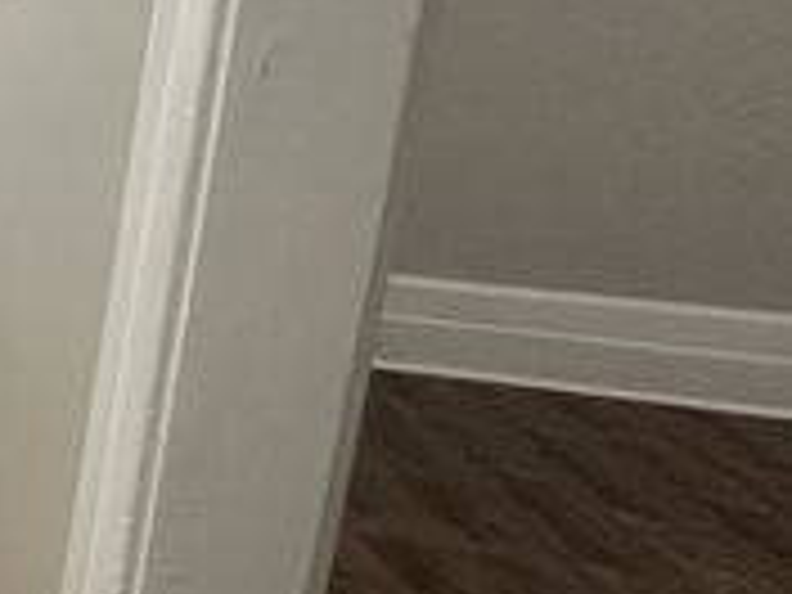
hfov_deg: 20.8
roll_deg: -0.4
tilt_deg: -11.4
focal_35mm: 53
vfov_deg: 26.8
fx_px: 1213
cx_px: -704
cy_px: 94
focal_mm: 2.22
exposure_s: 1/60
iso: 200
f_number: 2.2
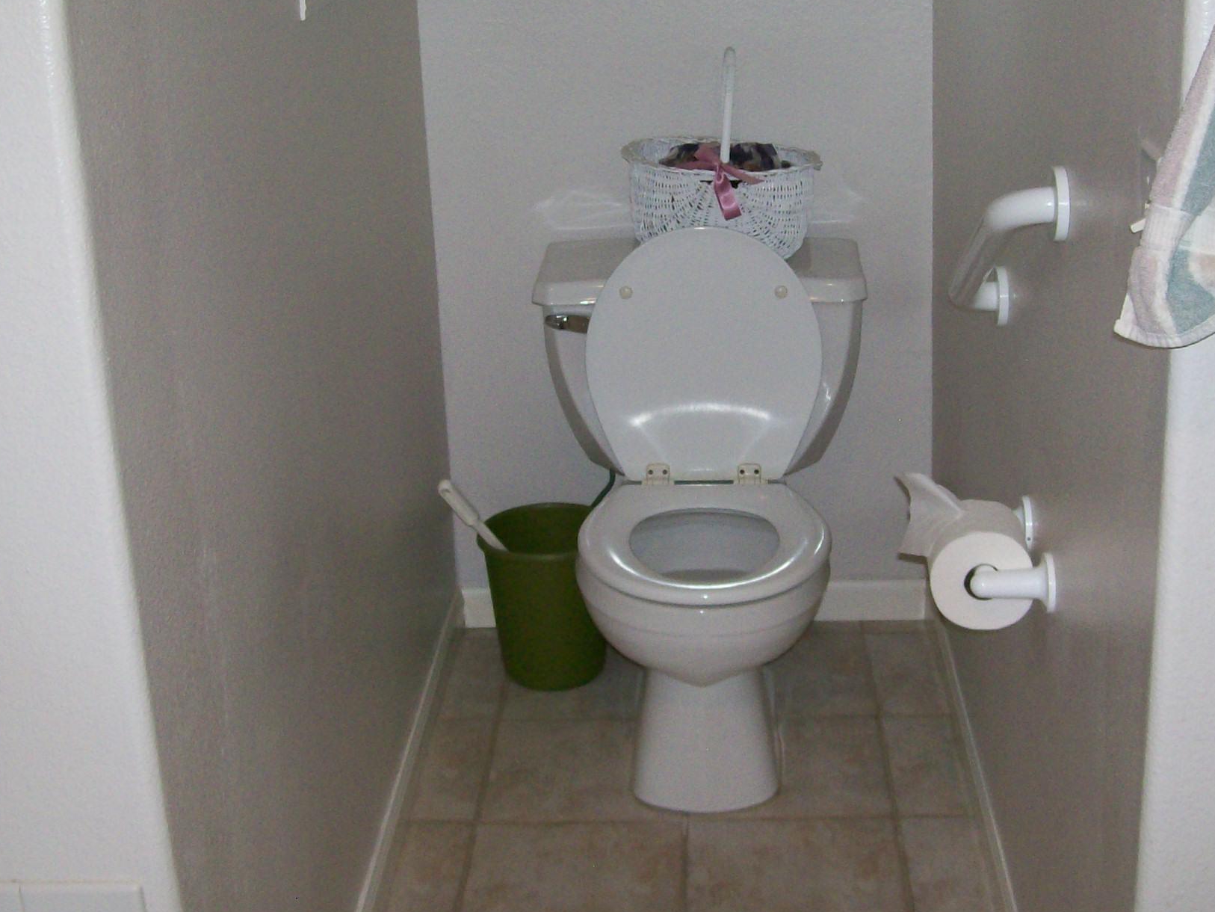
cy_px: 365
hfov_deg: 37.5
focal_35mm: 51
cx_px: 634
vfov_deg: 28.5
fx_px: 1790
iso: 140
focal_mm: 6
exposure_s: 1/64
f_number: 2.7
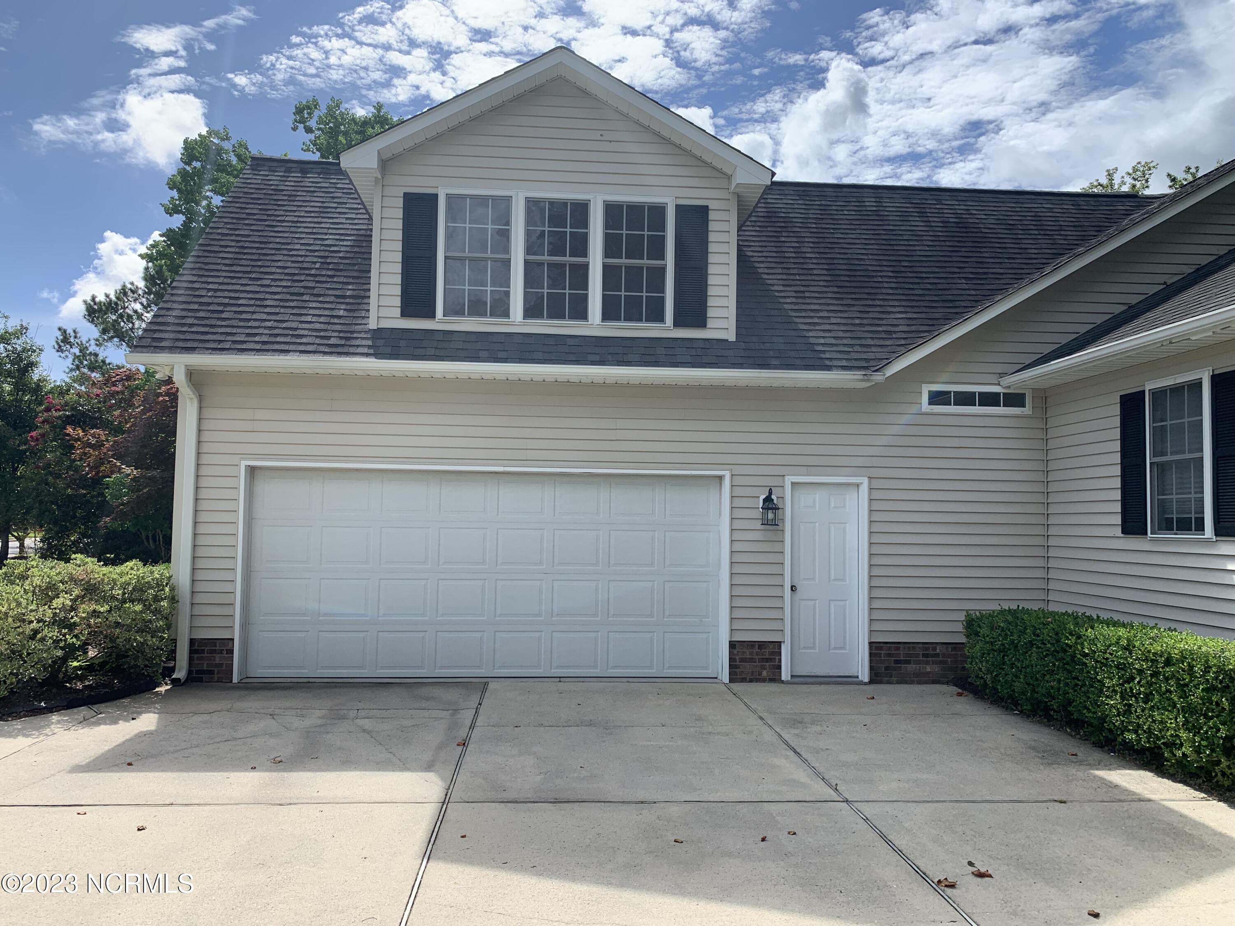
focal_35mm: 26
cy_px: 463
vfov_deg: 53.1
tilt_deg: +2.9
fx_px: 928
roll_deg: -0.4
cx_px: 618
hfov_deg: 67.3
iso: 25
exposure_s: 1/1916
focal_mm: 4.25
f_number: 1.8
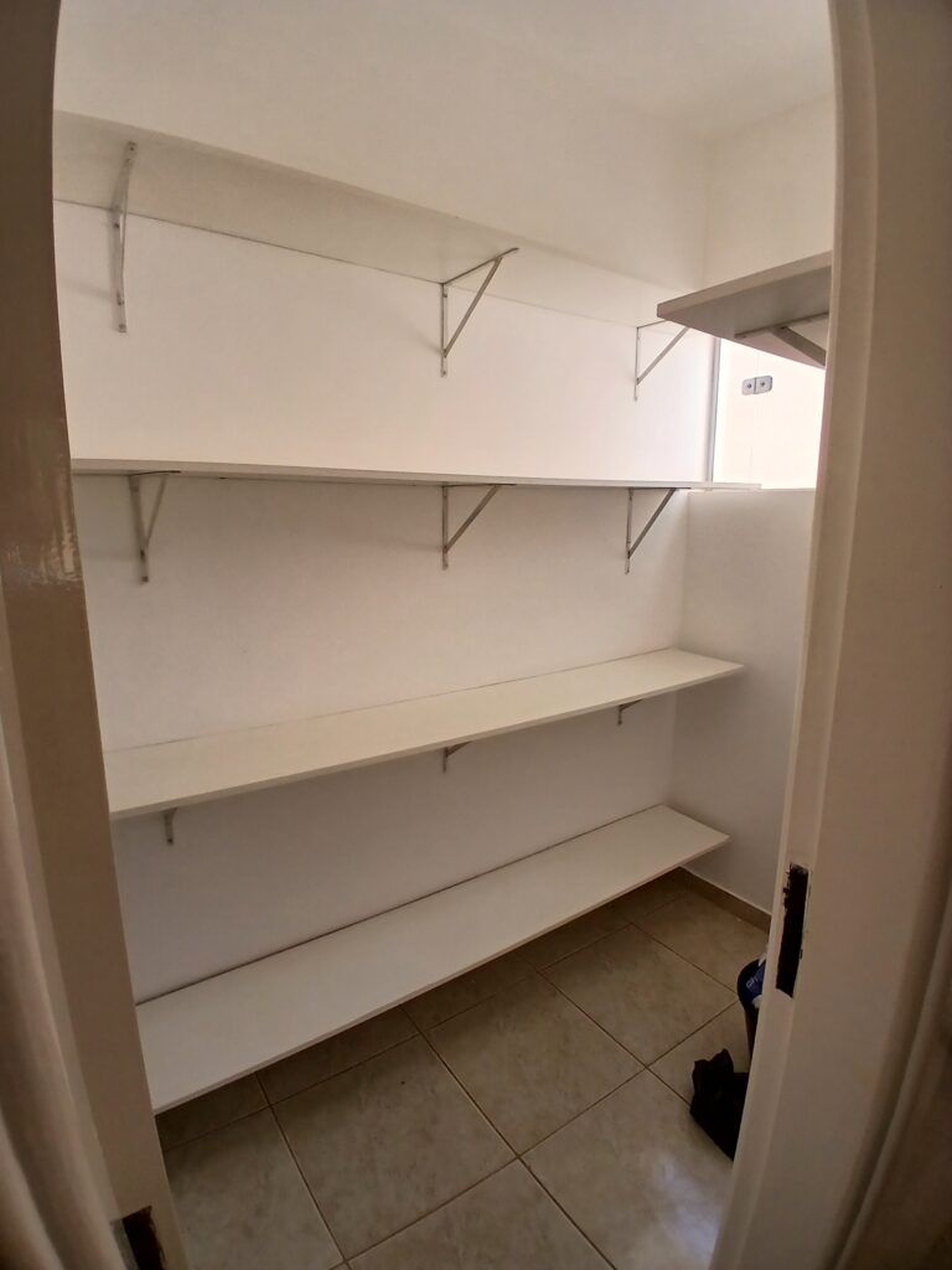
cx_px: 476
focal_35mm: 17
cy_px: 635
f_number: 2.2
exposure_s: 1/163
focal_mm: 1.4
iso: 50
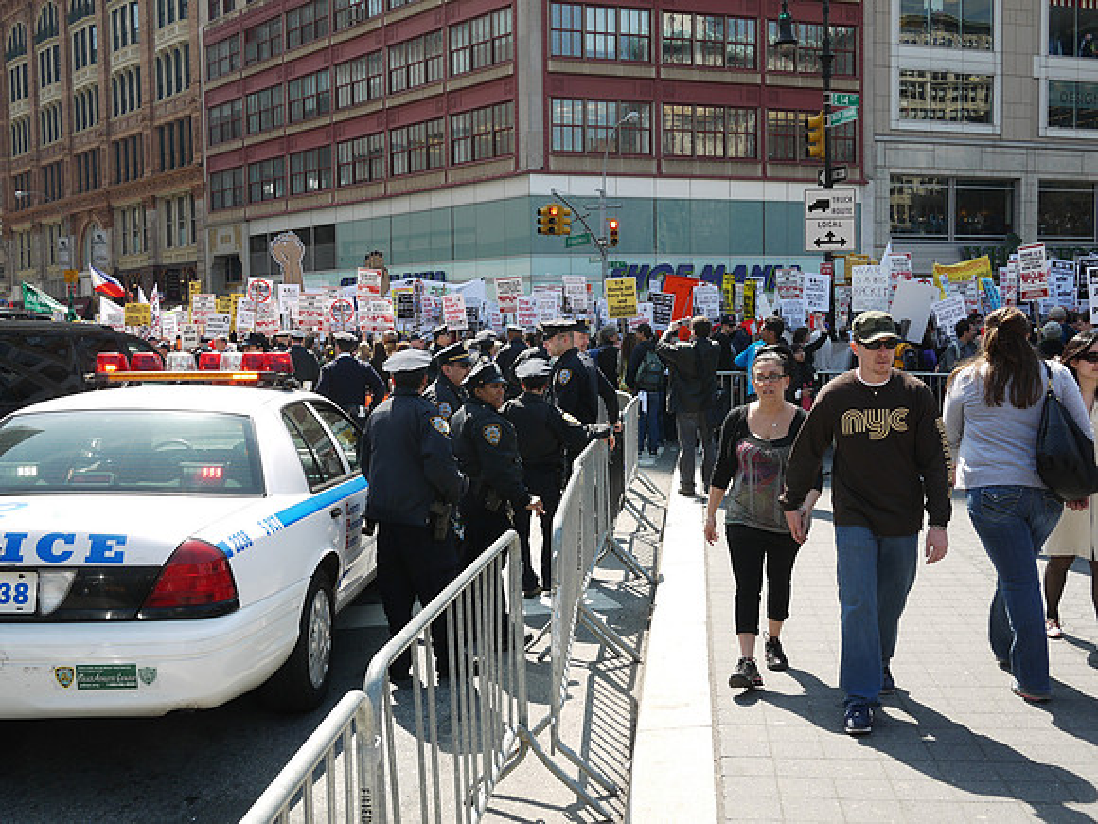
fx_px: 1269
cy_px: 412
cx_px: 549
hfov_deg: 46.8
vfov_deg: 36.0
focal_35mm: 40
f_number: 7.1
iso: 100
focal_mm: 20
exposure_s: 1/125
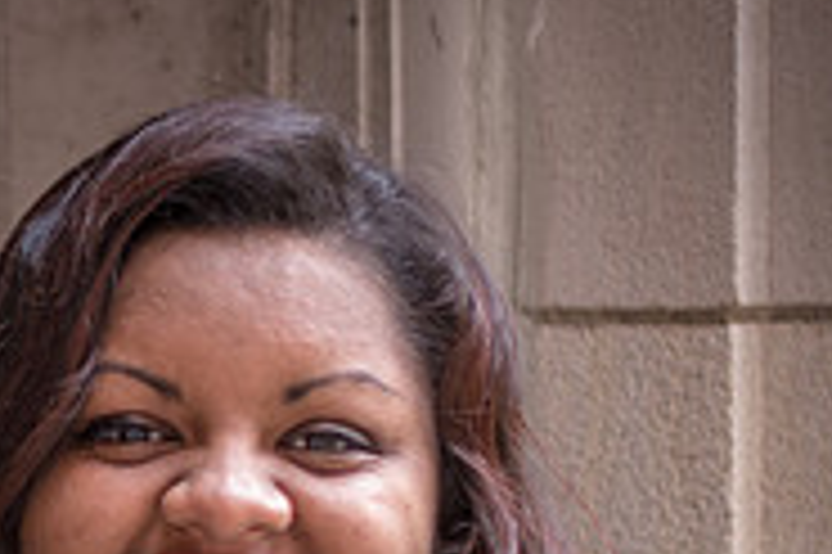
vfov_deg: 8.6
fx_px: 3625
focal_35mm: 157
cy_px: 727
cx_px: -148
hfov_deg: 12.8
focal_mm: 50
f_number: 1.4
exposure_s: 1/40
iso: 800
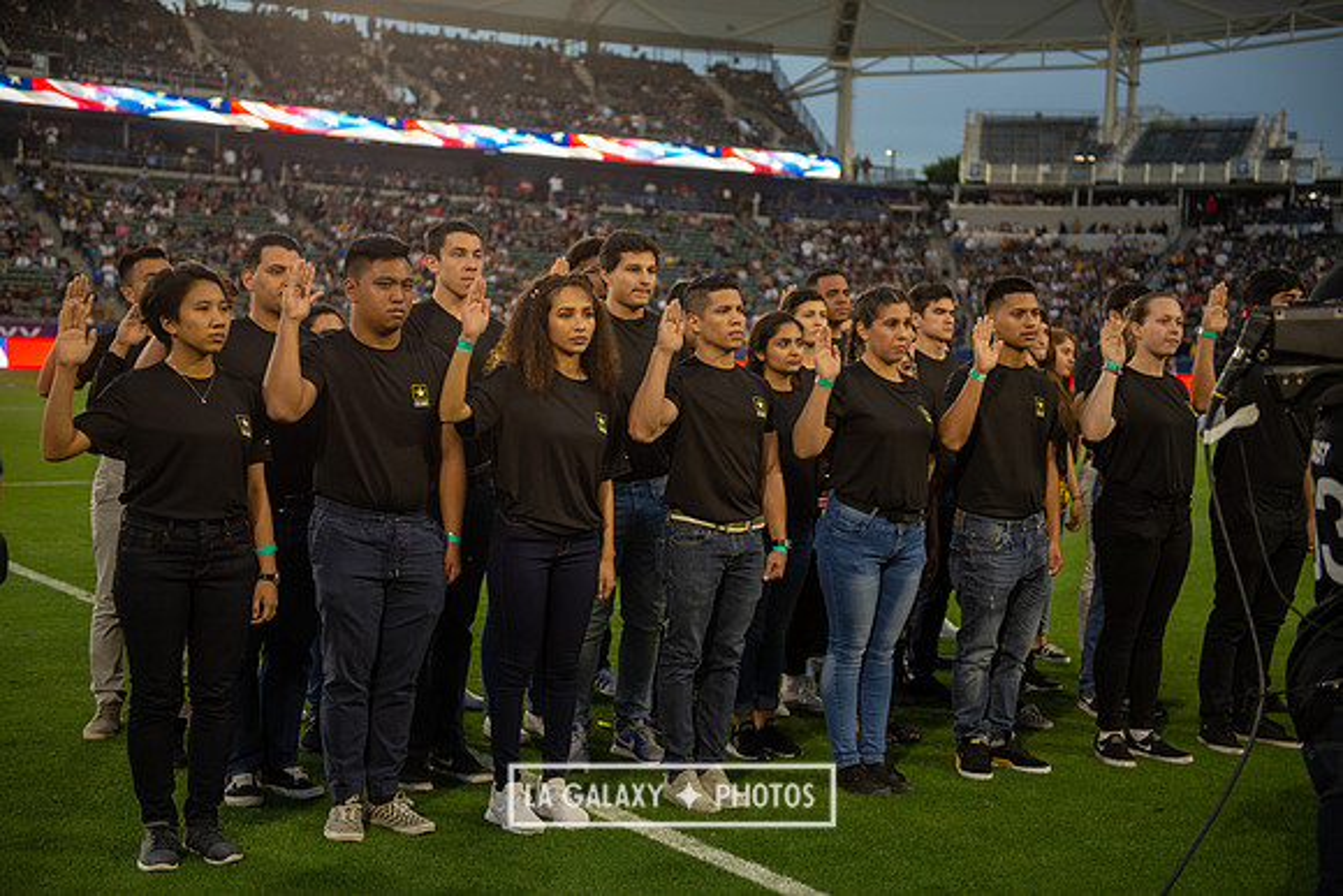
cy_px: 448
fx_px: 1940
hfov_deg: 38.2
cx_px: 672
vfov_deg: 26.0
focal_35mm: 52
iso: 400
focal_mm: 52
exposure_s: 1/500
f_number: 2.8
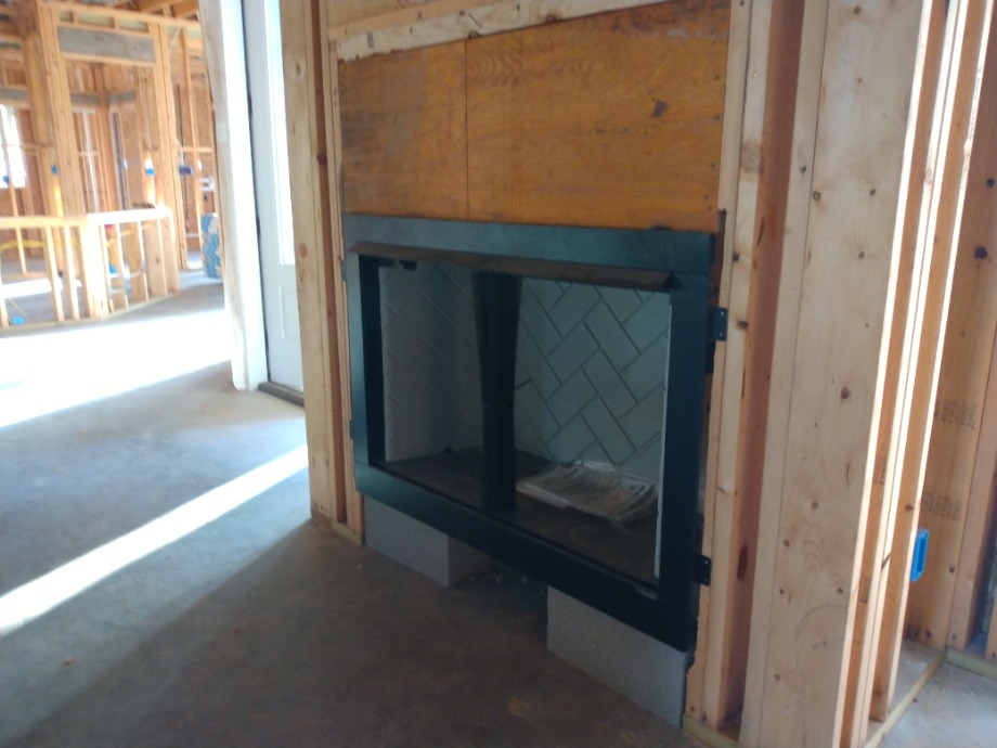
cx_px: 498
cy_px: 374
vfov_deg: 66.0
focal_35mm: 20
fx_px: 576
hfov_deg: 81.7
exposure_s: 1/30
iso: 356
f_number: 2
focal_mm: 3.54
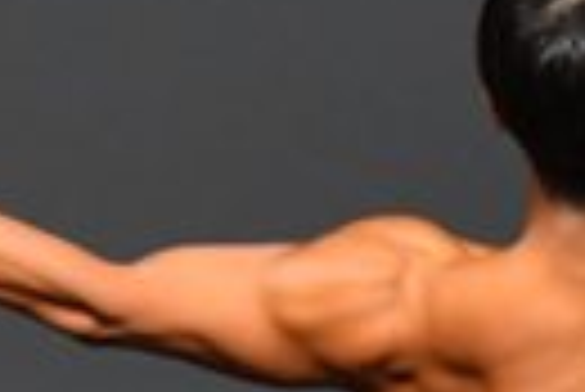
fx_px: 30486
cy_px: 807
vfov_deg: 0.7
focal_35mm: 1874
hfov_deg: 1.1
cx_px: 628
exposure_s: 1/400
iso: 2500
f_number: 5.6
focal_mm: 210
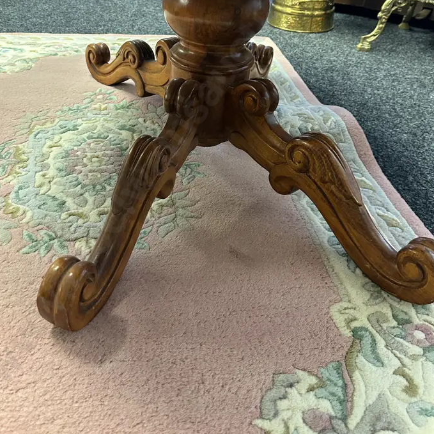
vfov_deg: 49.4
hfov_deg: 51.0
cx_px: 190
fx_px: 454
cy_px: 118
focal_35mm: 32
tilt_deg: -28.3
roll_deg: -4.1
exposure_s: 1/50
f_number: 1.78
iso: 400
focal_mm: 6.86
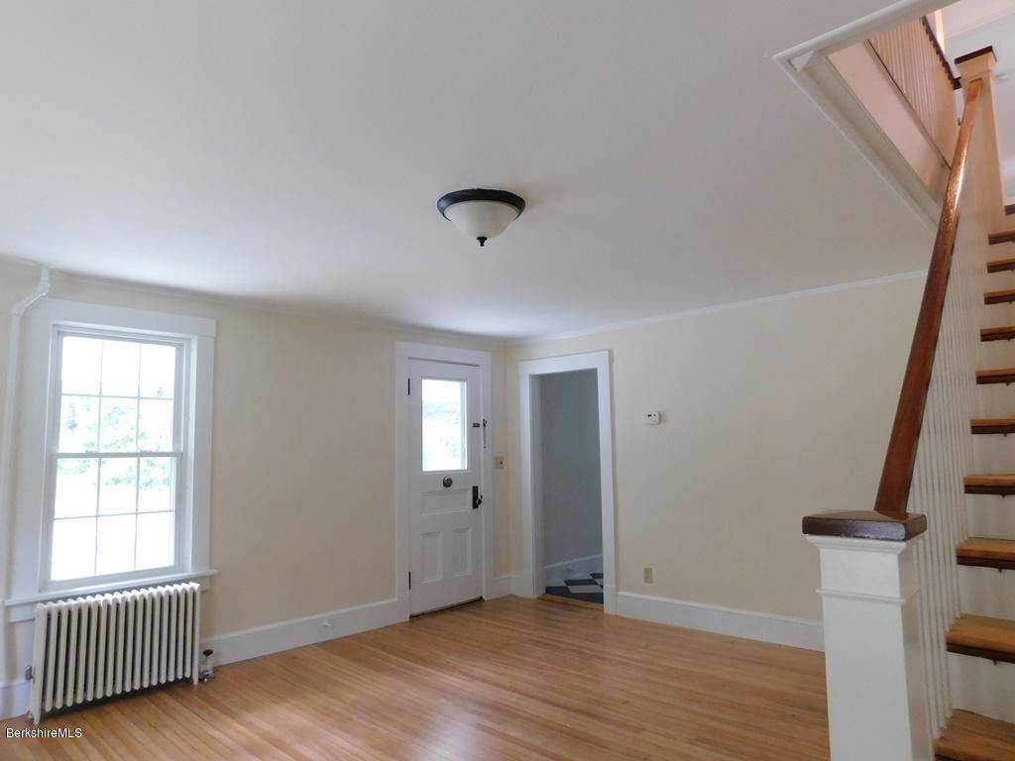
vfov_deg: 58.9
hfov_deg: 73.9
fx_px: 674
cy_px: 380
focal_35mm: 23
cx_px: 508
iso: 250
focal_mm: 4
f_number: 3
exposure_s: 1/30
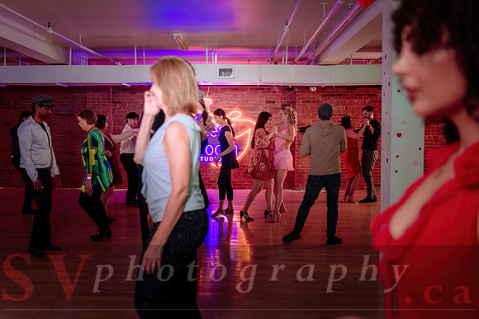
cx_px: 218
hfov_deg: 47.0
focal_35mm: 41
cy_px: 162
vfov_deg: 32.4
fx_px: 551
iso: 800
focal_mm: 38
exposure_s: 1/60
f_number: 2.8
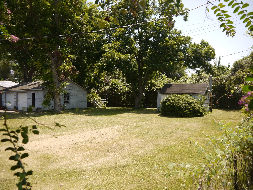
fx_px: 205
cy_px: 95
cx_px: 126
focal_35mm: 28
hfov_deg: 63.4
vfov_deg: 49.7
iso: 100
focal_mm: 14
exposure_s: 1/640
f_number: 3.5
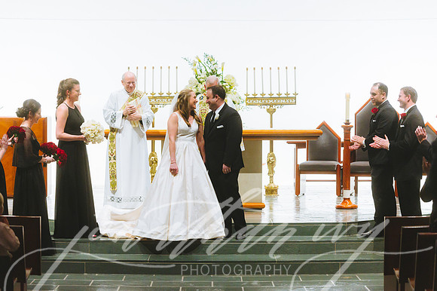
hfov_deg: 17.1
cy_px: 146
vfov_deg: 11.4
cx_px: 218
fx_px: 1456
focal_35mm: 120
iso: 2500
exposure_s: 1/500
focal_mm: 120
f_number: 2.8
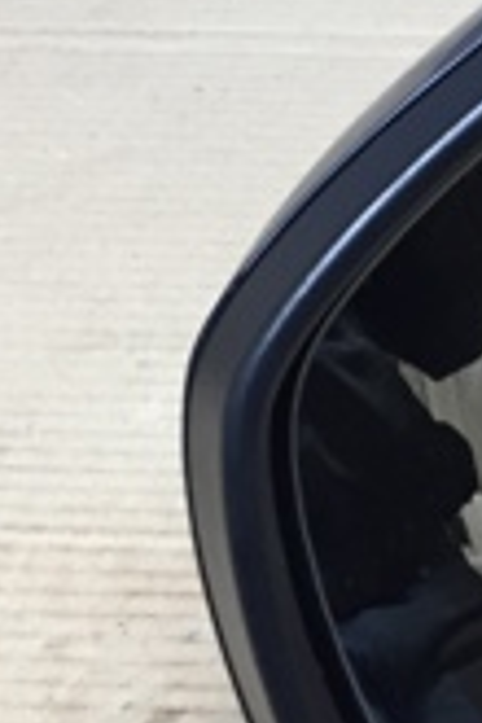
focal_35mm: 117
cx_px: 749
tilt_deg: -32.5
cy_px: 215
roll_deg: -0.3
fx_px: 2350
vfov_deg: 17.4
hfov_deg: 11.2
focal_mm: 4.15
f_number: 2.2
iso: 80
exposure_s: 1/33
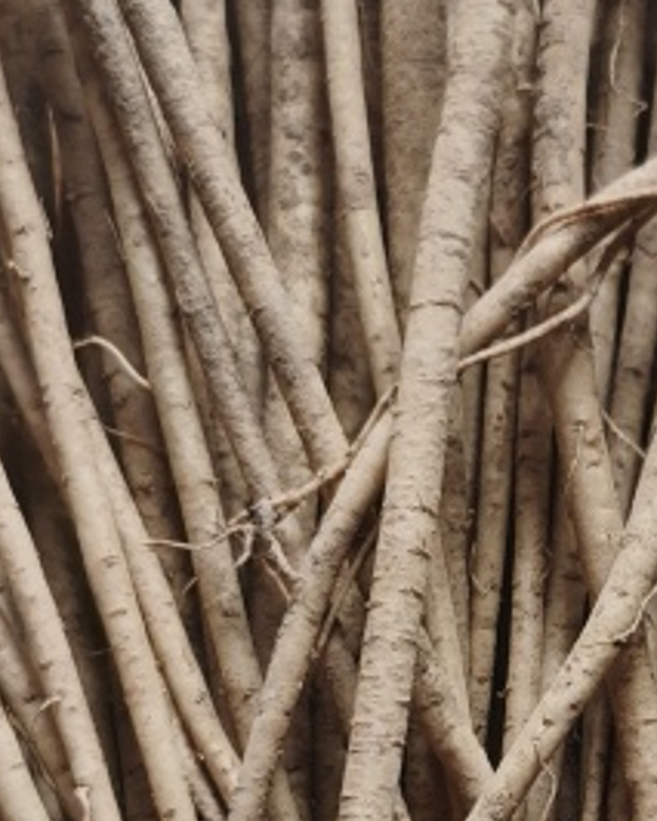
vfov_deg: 20.9
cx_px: 654
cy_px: 684
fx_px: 2186
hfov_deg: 16.7
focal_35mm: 90
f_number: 1.6
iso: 50
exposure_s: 1/511
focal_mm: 6.06
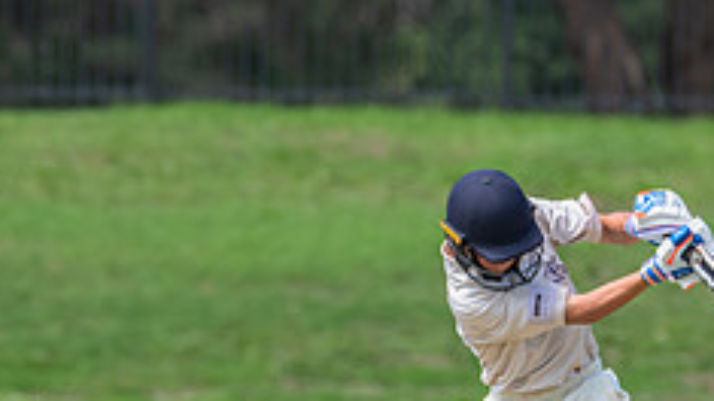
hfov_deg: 1.9
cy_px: 475
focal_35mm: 1160
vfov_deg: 1.0
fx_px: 21954
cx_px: 511
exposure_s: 1/1000
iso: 500
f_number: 7.1
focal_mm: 360
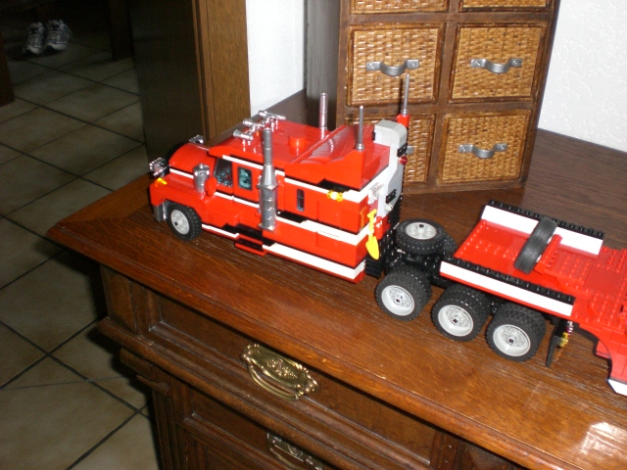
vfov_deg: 37.7
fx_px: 688
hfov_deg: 49.0
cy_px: 235
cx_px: 314
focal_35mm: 38
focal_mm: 6.3
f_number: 3.1
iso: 200
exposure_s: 1/60
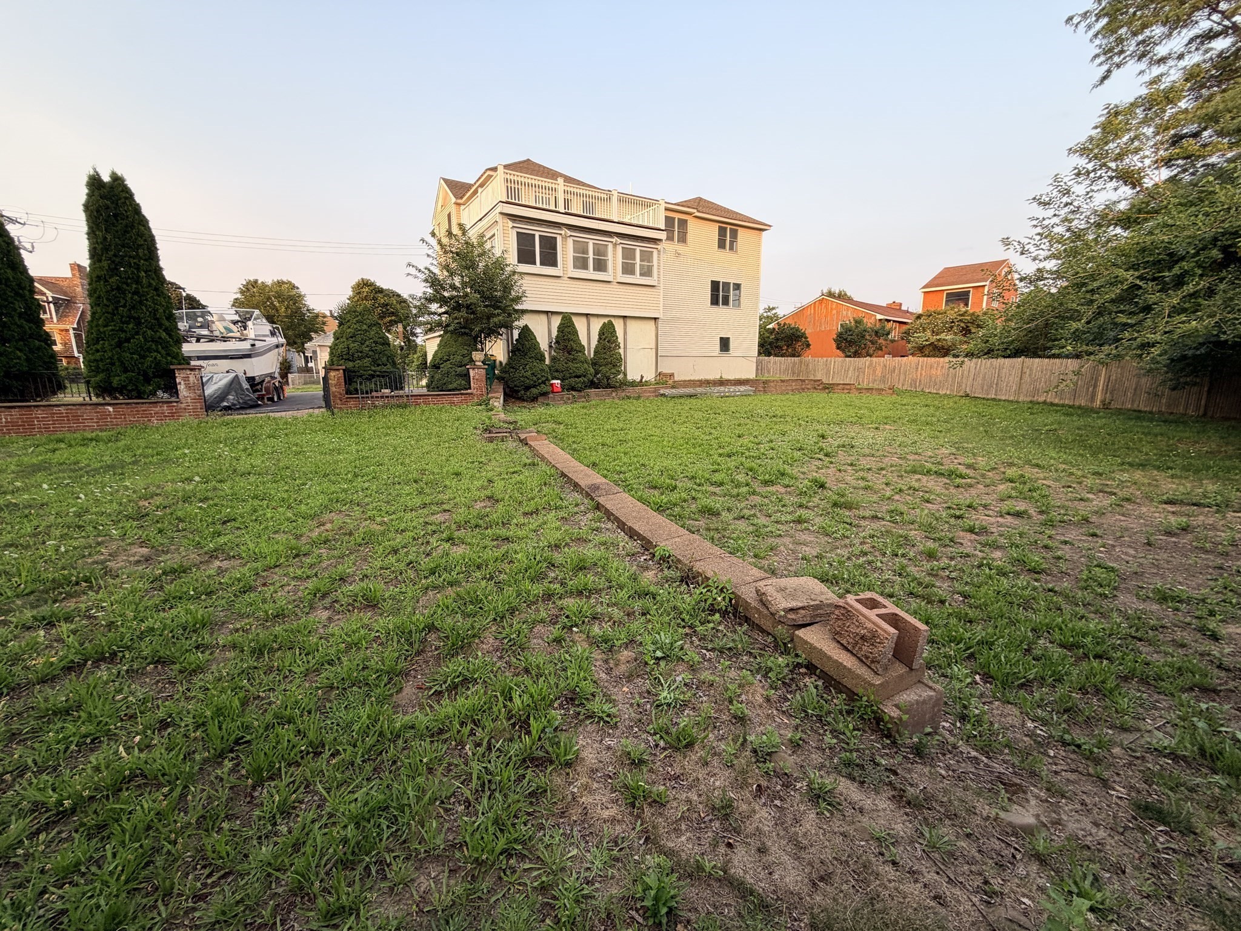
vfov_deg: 85.7
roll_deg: +0.8
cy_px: 466
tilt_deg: -12.6
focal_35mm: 14
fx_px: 502
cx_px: 620
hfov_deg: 102.1
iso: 40
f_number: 2.2
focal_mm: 2.22
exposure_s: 1/128
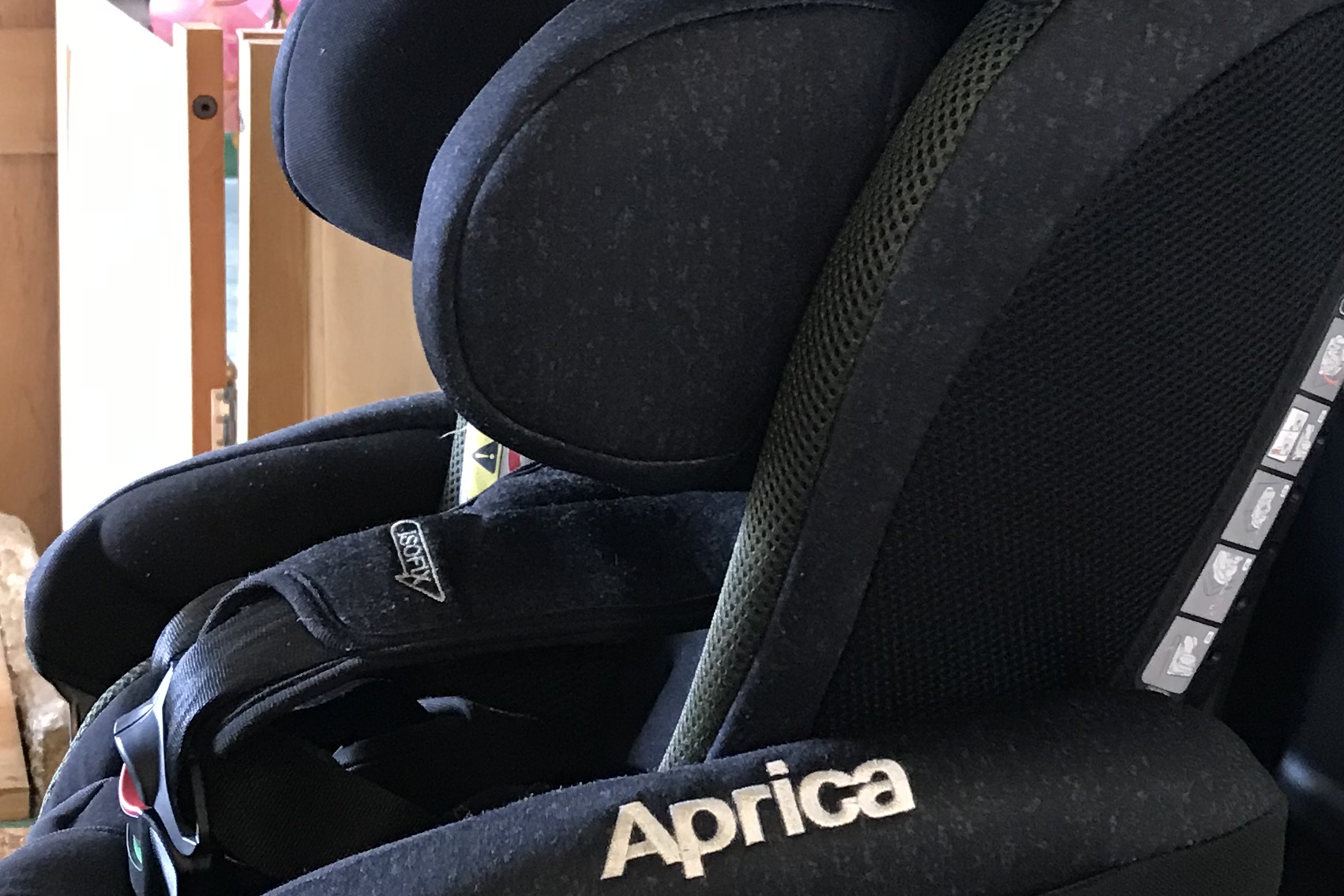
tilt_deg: -13.4
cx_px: 783
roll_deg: -1.8
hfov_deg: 29.2
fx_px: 2575
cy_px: 364
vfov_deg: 19.7
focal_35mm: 69
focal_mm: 3.99
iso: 80
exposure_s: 1/17
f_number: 1.8
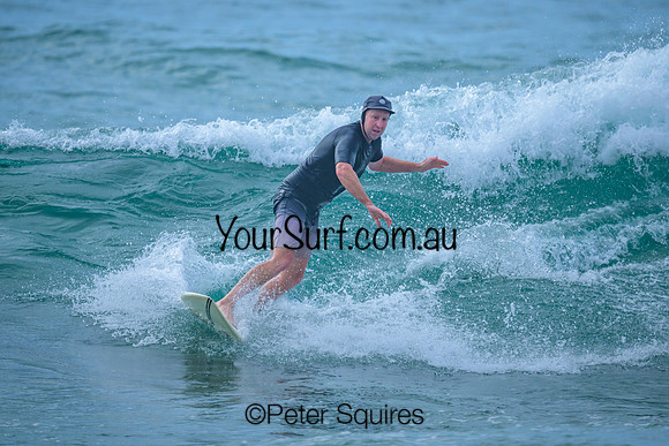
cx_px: 352
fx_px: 17806
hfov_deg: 2.2
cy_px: 179
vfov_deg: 1.4
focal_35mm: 958
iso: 400
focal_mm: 800
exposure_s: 1/3200
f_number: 6.3
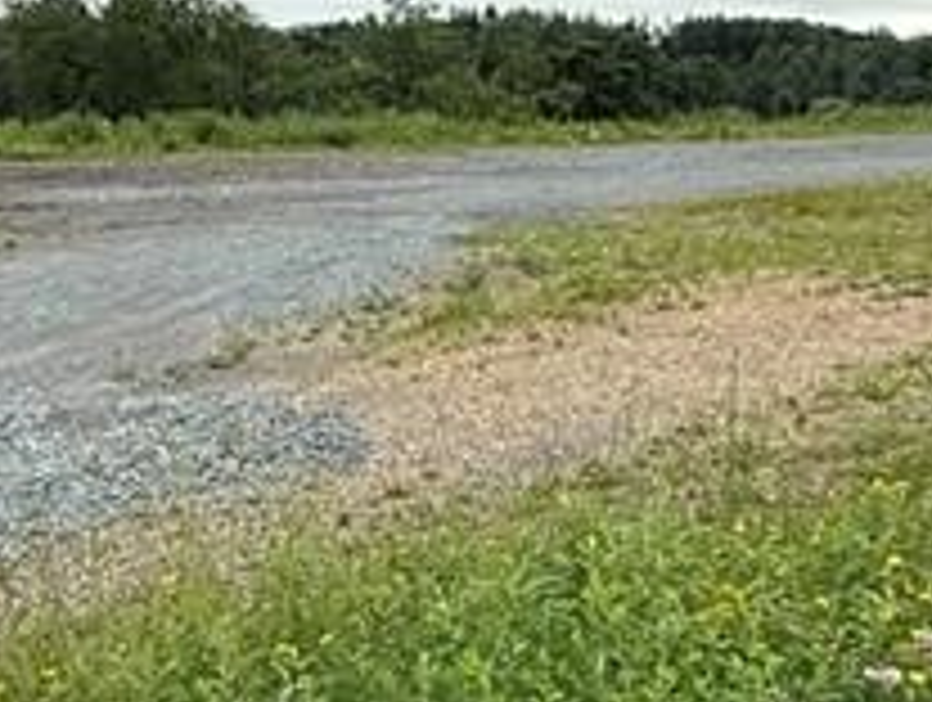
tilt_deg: -7.3
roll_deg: +0.8
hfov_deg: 35.5
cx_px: 464
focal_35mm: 54
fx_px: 1456
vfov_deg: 27.0
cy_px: 256
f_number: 2.2
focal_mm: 2.22
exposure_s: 1/381
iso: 50
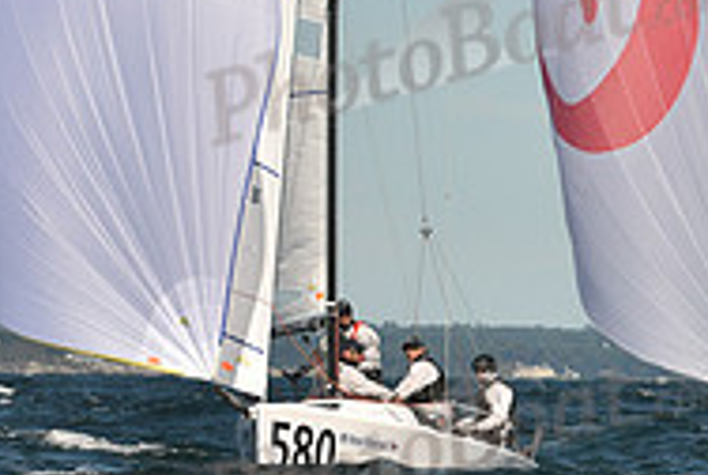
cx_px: 934
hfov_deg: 3.3
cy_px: 190
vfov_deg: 2.2
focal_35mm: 616
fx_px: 12134
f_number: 8
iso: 250
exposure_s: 1/1250
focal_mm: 200
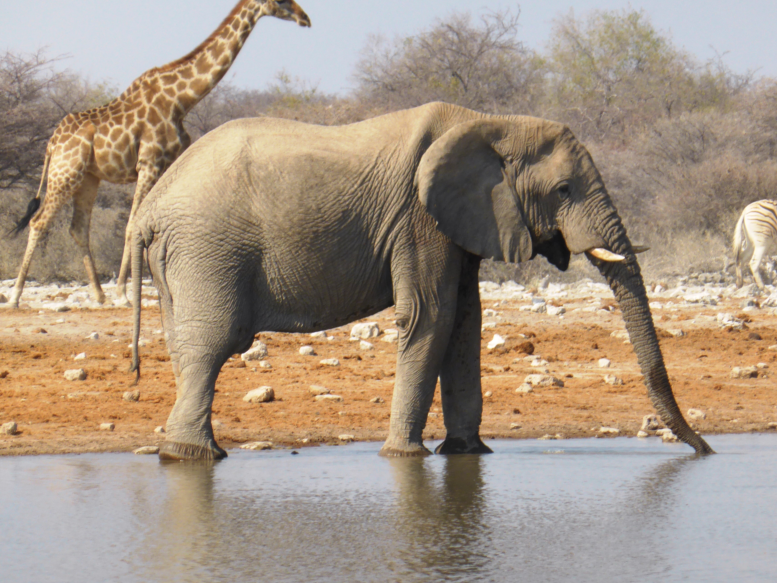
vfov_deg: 2.7
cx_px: 422
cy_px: 332
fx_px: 12413
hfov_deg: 3.6
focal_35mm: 553
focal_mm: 68.9
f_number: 5.9
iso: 100
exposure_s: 1/320
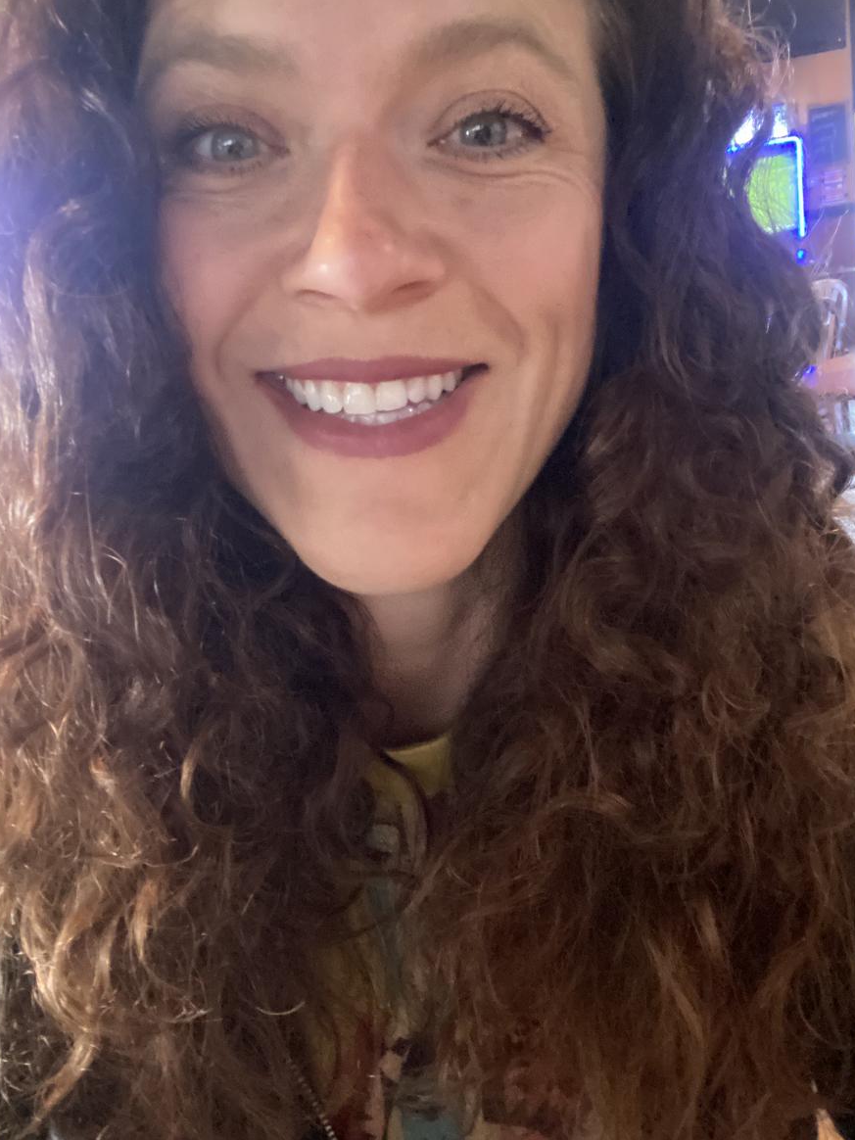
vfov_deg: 55.4
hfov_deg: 42.9
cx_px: 411
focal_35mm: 33
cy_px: 577
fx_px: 1087
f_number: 2.2
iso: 1250
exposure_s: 1/15
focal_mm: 2.71
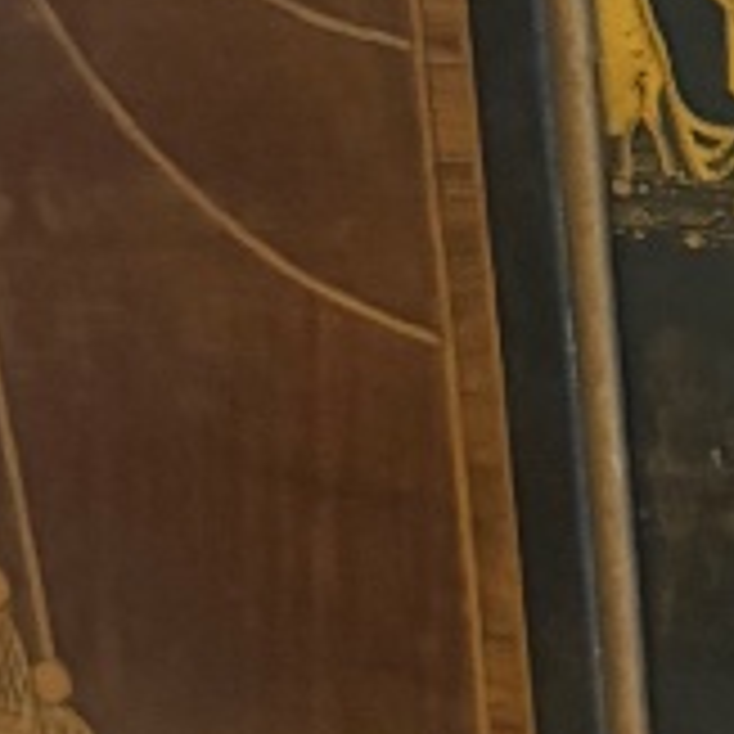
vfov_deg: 11.2
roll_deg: -3.0
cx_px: 1792
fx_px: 3742
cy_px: 333
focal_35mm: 156
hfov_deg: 9.8
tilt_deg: -24.1
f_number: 1.78
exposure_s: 1/25
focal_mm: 6.76
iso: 800
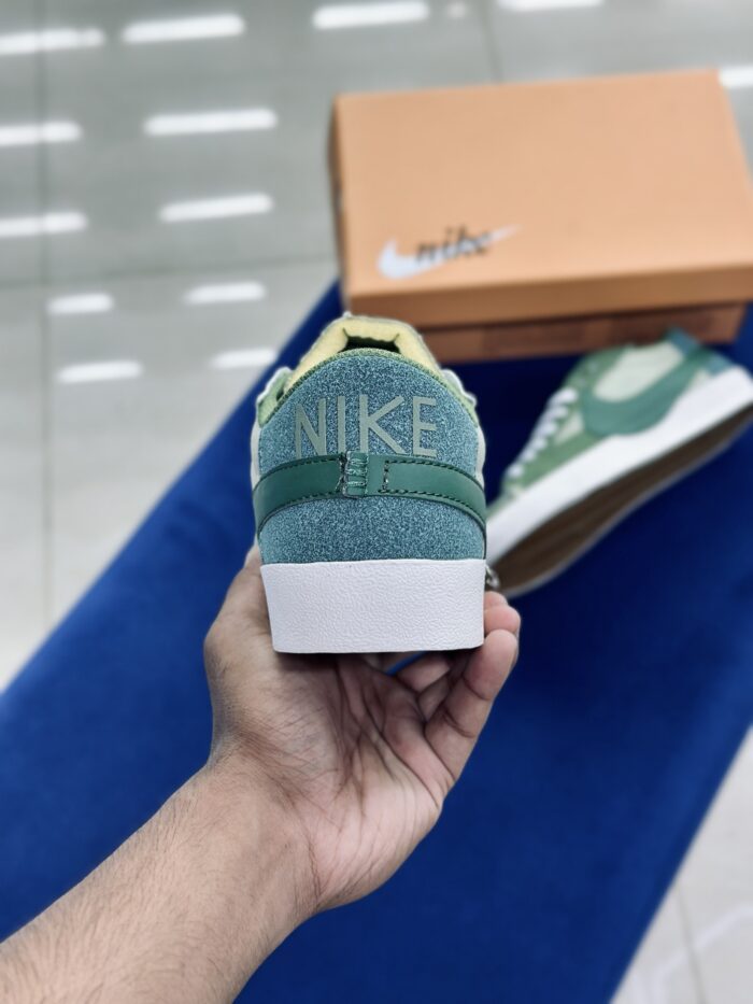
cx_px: 376
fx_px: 1392
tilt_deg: -60.2
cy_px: 502
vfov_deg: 39.7
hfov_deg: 30.3
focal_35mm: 48
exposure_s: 1/100
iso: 80
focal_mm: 6.86
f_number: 1.78
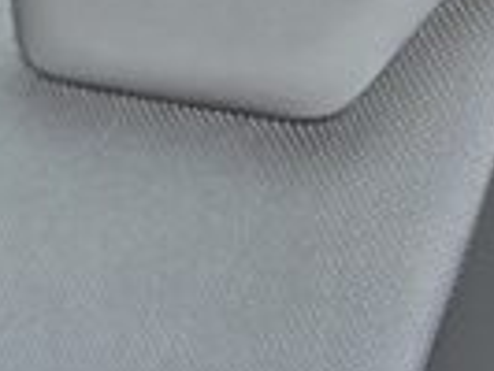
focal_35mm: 138
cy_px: 141
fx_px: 1971
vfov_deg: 10.8
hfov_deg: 11.8
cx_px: -665
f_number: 1.8
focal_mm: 5.4
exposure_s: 1/180
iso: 250
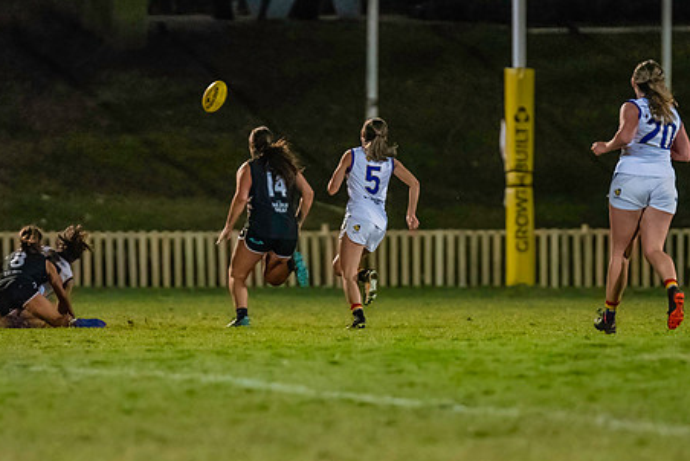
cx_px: 309
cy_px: 195
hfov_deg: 3.1
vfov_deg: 2.0
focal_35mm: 675
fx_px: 12945
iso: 10000
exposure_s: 1/1000
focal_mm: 300
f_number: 2.8
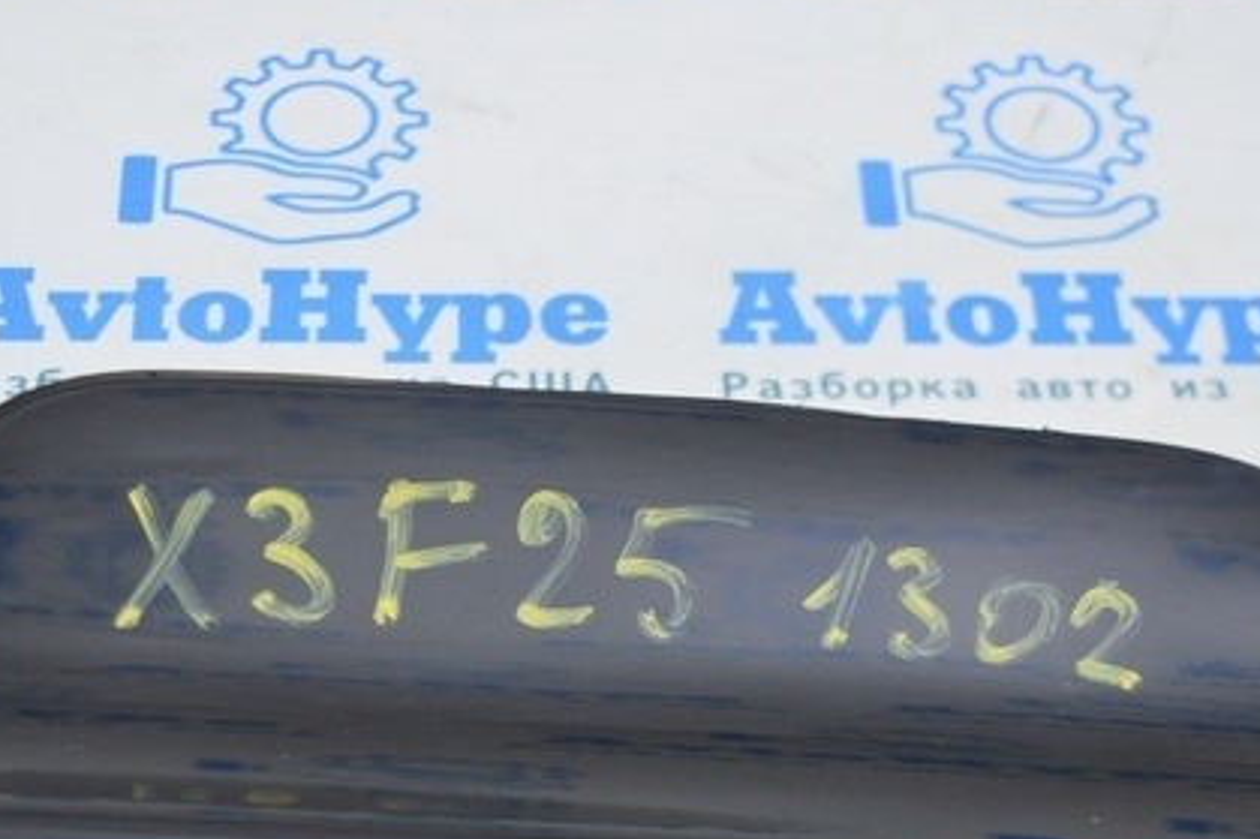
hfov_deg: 23.1
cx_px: 469
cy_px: 844
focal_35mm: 88
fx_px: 3079
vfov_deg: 15.2
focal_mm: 24
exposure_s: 1/50
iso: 400
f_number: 4
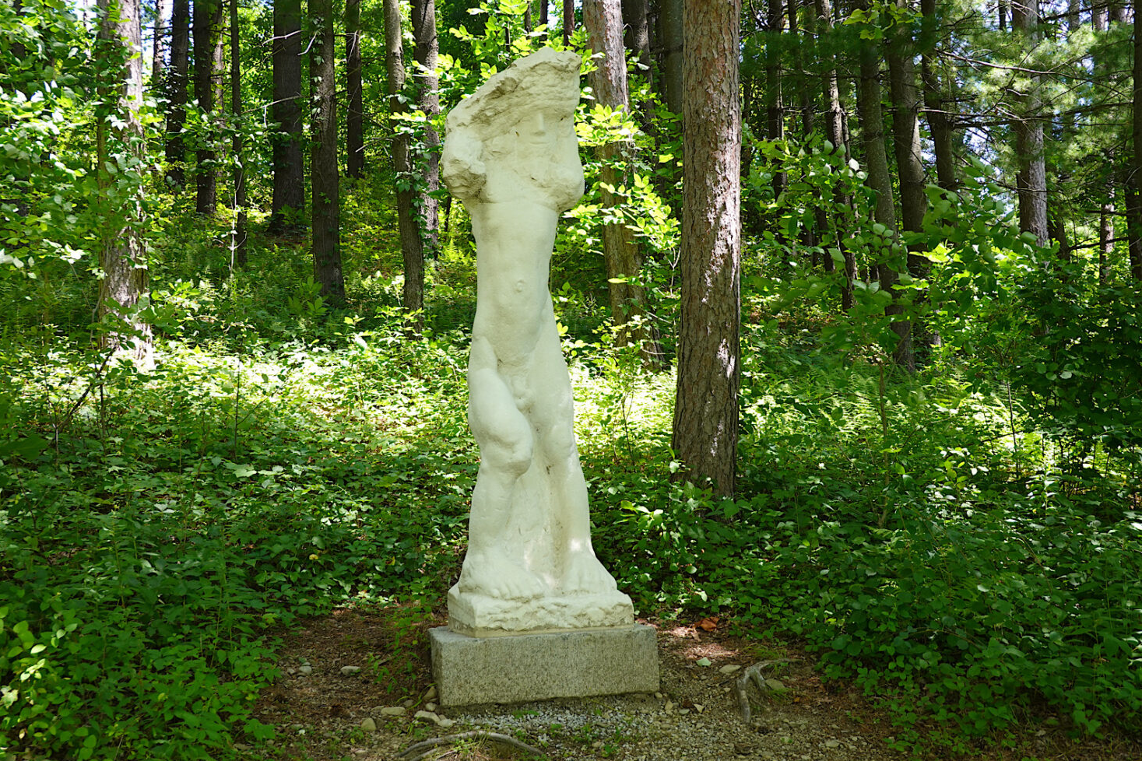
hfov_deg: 43.6
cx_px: 566
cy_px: 375
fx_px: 1427
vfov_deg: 29.9
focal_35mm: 45
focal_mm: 16.21
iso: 100
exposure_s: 1/60
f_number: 4
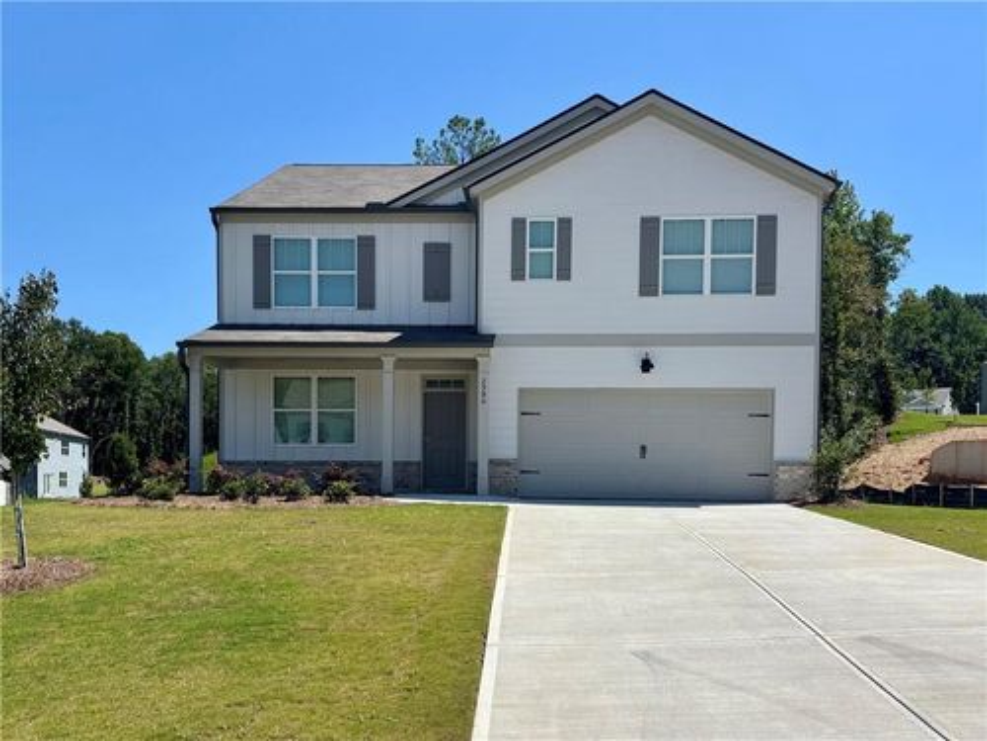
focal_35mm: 26
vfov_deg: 53.1
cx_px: 494
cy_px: 370
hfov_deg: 67.3
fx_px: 741
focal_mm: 5.96
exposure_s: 1/4255
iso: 50
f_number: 1.6
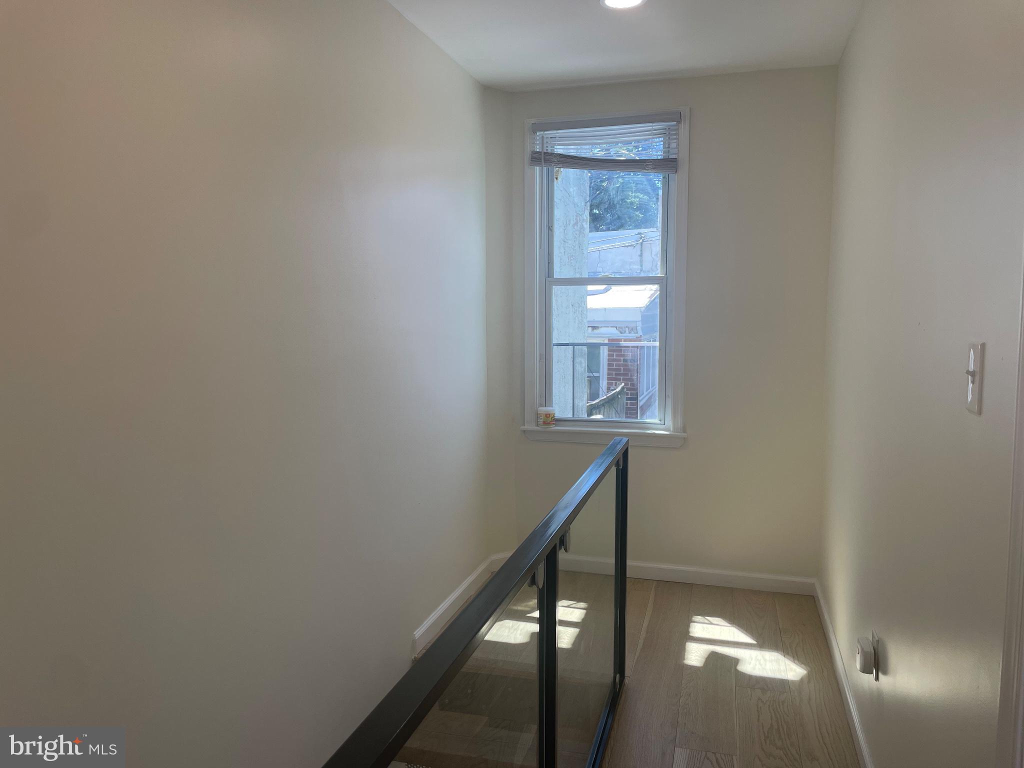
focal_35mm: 26
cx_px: 512
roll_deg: -0.1
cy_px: 384
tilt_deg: -5.6
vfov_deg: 53.1
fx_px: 769
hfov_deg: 67.3
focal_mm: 4.2
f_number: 1.6
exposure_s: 1/276
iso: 40
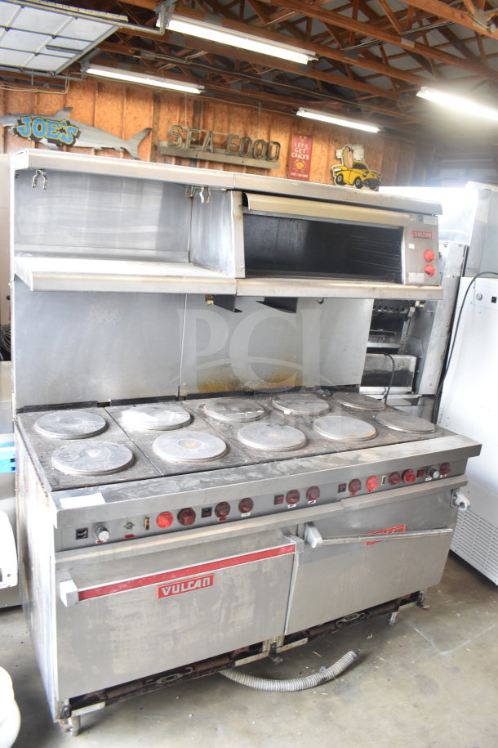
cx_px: 249
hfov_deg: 47.9
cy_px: 374
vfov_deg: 67.4
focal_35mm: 27
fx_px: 560
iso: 400
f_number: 3.5
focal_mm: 18
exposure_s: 1/30
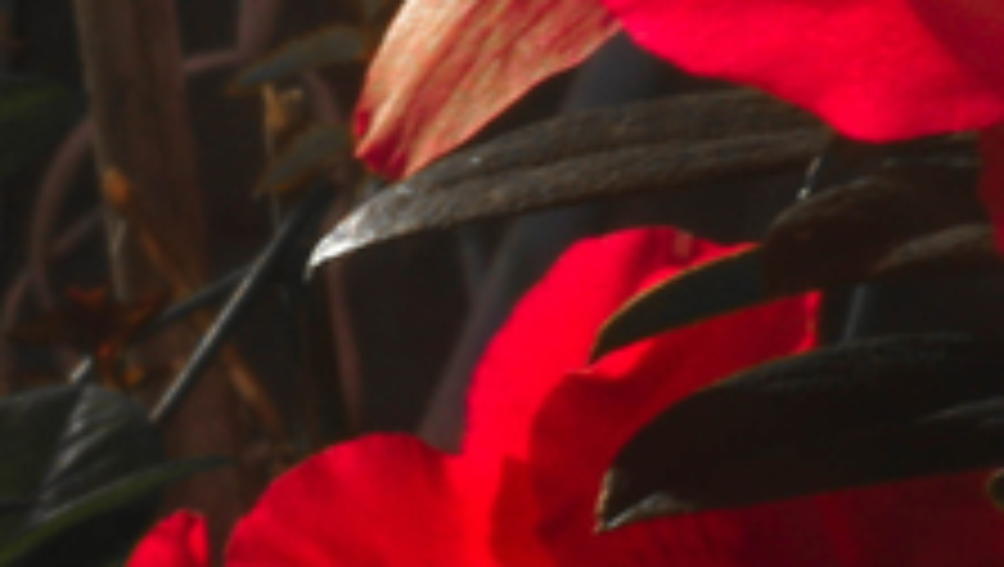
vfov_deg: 3.5
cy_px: -310
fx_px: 9248
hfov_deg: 6.2
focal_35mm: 347
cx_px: 673
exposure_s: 30
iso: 100
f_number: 32
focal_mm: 37.5
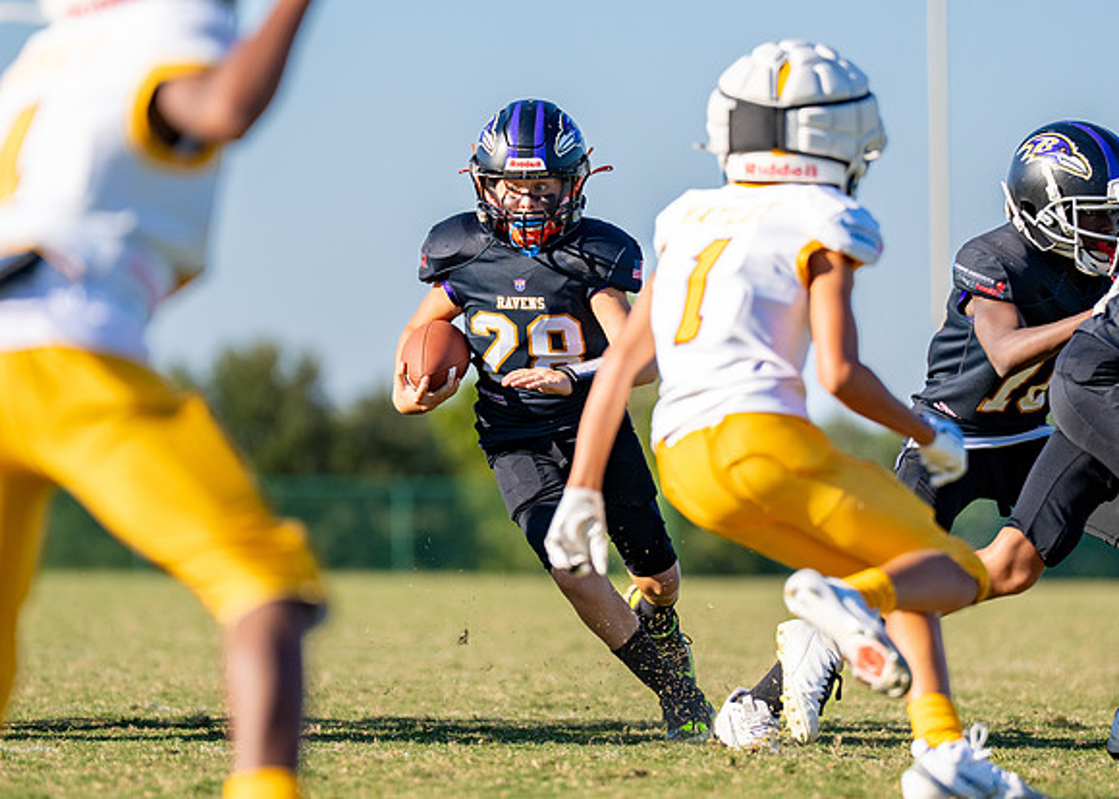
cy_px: 414
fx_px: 10222
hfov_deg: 6.3
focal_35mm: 322
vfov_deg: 4.5
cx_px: 541
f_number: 2.8
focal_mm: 200
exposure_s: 1/3200
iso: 160
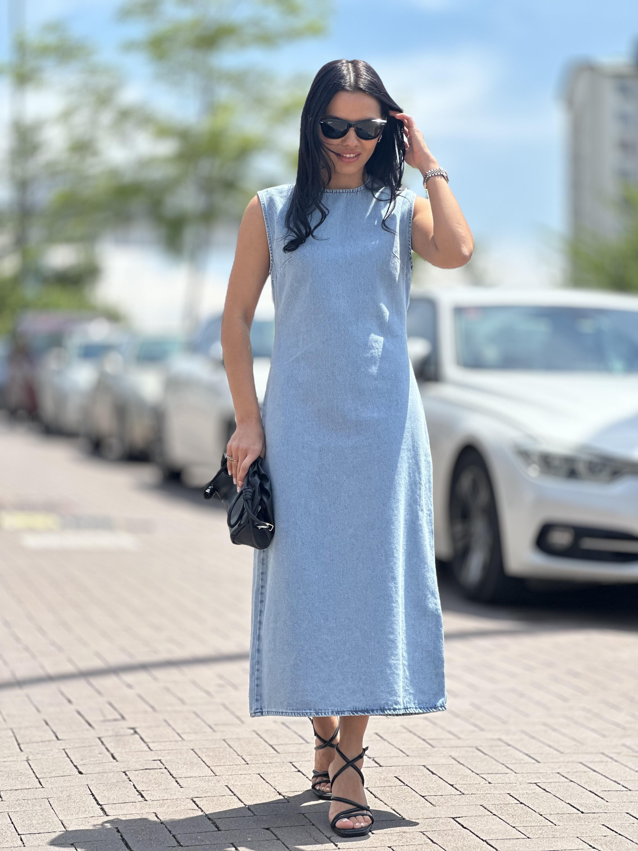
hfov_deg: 19.1
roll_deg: -0.5
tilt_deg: +2.8
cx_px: 319
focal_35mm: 77
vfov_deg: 25.3
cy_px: 426
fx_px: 1892
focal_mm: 9
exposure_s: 1/490
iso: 32
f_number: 2.8
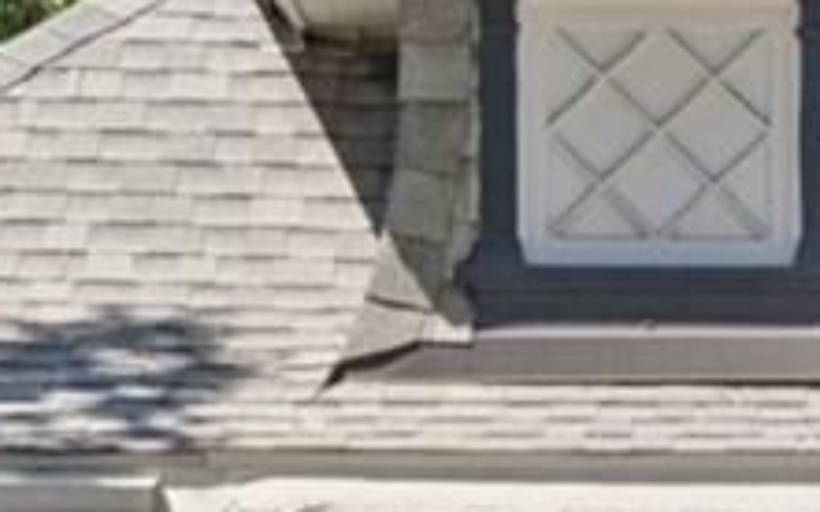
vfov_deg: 3.7
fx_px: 7730
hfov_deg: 6.1
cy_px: 1139
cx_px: 839
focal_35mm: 346
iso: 400
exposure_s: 1/500
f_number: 8
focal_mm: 47
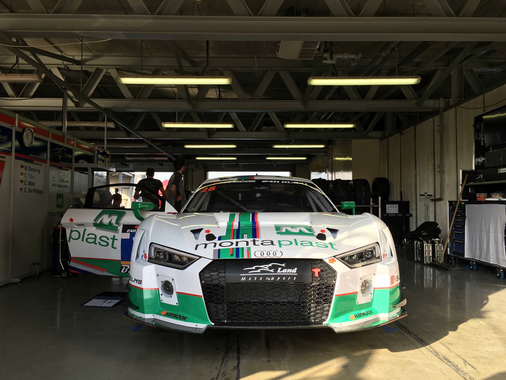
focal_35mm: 29
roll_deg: -0.2
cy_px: 190
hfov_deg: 61.7
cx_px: 253
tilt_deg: +1.3
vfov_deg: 48.2
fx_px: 424
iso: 25
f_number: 2.2
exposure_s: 1/182
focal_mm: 4.15
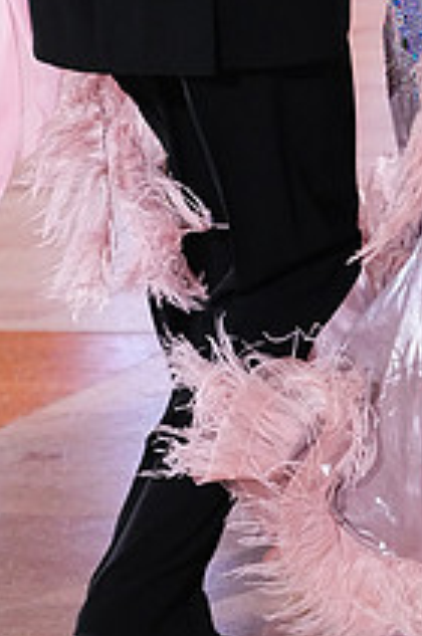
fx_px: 4763
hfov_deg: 5.1
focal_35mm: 270
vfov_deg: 7.6
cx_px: 336
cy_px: -157
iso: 8000
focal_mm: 98
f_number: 5
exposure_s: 1/400
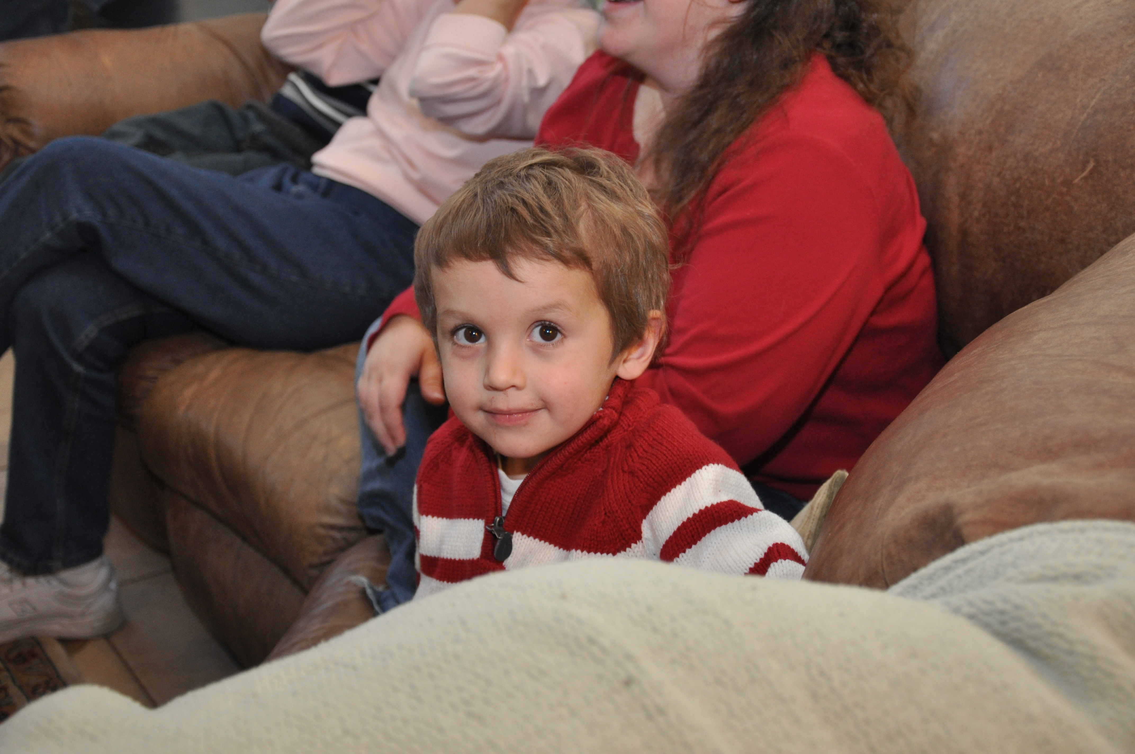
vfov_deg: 23.7
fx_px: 1795
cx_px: 568
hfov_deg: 35.1
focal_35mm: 57
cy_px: 377
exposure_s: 1/60
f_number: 4.5
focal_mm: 38
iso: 800
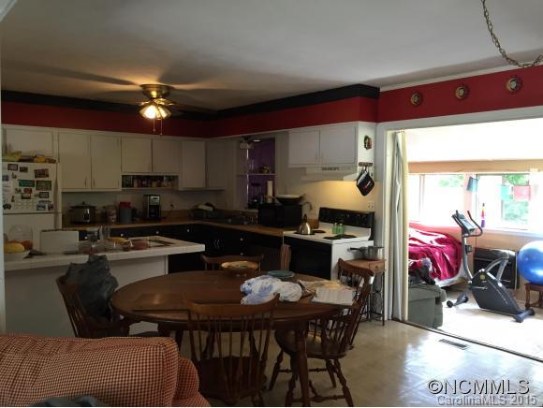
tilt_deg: -1.6
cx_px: 272
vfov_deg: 48.3
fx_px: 455
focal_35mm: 29
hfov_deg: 61.6
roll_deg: -1.0
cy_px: 204
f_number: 2.2
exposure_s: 1/30
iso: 80
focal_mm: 4.15
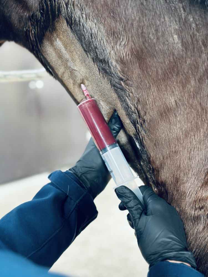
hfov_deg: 30.3
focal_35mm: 48
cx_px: 104
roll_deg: -1.0
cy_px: 138
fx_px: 385
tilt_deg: -15.7
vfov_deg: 39.7
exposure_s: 1/60
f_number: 1.78
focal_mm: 6.86
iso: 200
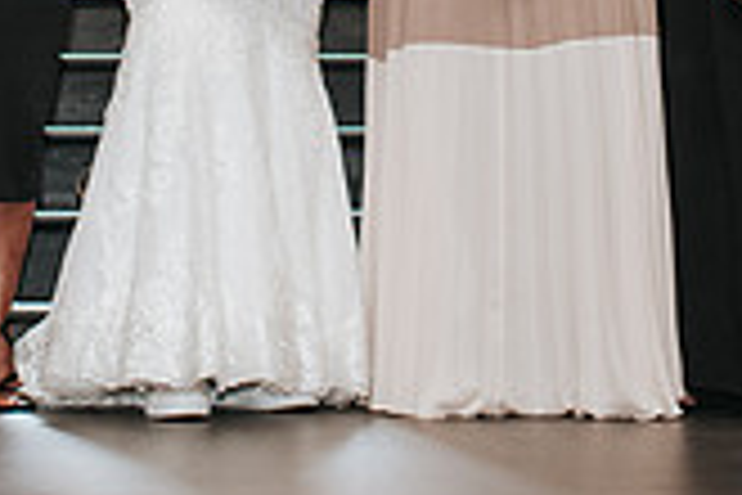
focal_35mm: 133
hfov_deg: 15.4
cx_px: 294
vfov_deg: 9.9
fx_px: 2741
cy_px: -298
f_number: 3.2
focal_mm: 35
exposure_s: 1/125
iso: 1000
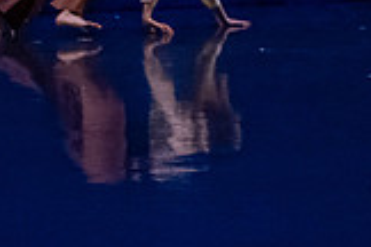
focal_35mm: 248
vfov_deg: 5.5
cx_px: -158
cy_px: -124
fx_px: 2556
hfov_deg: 8.2
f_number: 3.5
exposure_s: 1/400
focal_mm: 61
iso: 4000
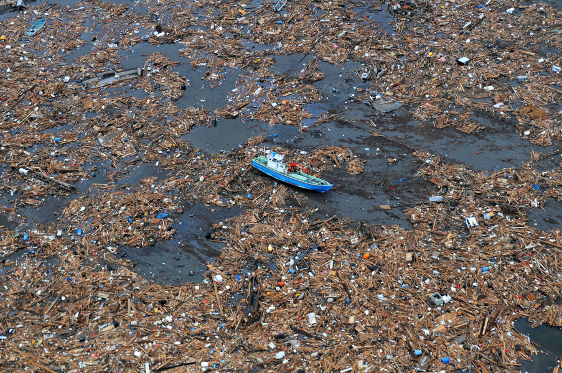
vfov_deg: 16.5
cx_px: 281
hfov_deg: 24.6
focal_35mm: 82
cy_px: 186
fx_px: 1287
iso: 400
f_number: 8
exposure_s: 1/125
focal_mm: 55
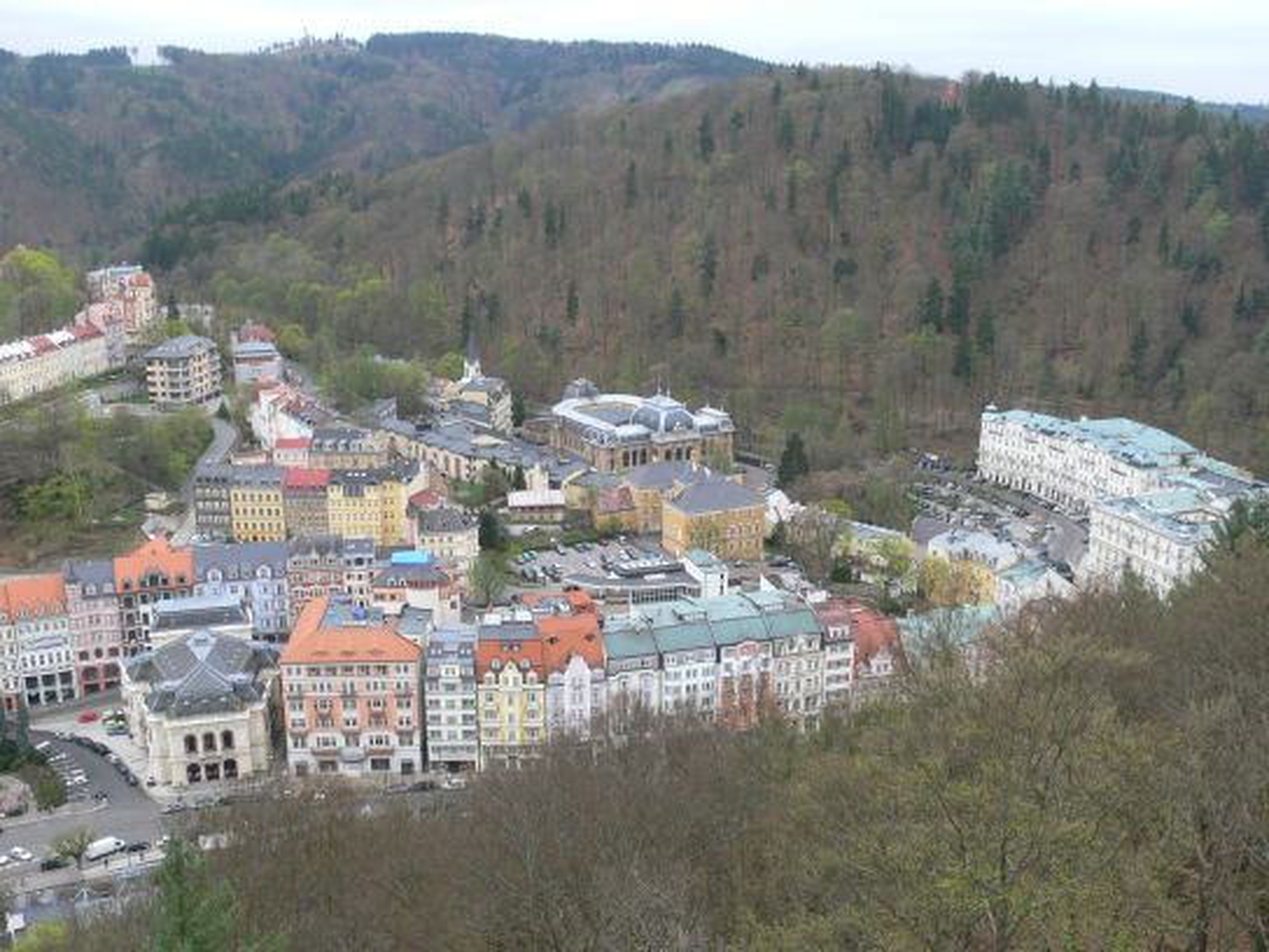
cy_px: 476
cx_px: 634
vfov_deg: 40.7
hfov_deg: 52.6
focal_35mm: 35
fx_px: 1283
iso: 100
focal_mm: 7.4
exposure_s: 1/160
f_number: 5.6
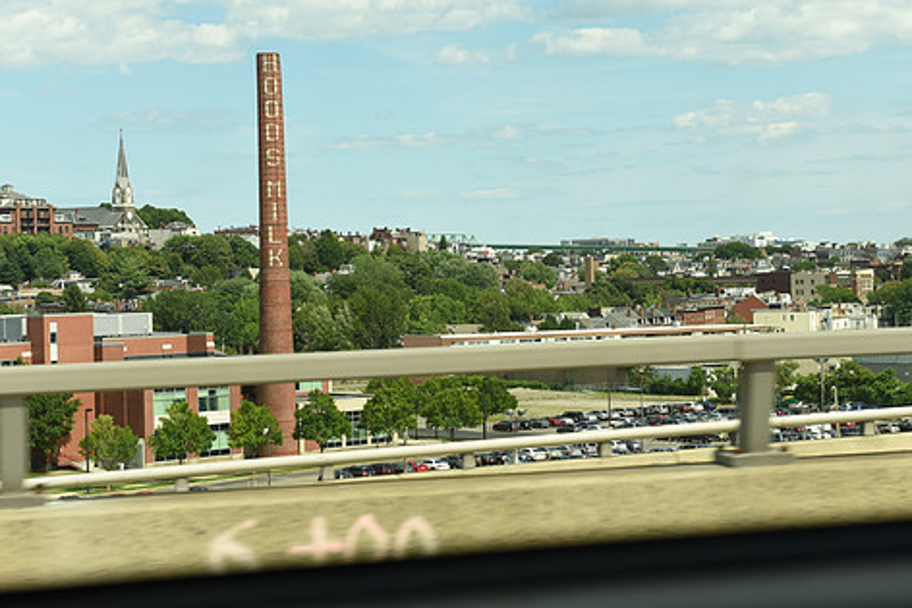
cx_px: 479
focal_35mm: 86
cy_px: 265
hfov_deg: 23.6
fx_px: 2179
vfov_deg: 15.9
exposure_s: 1/500
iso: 500
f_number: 5.6
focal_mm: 70
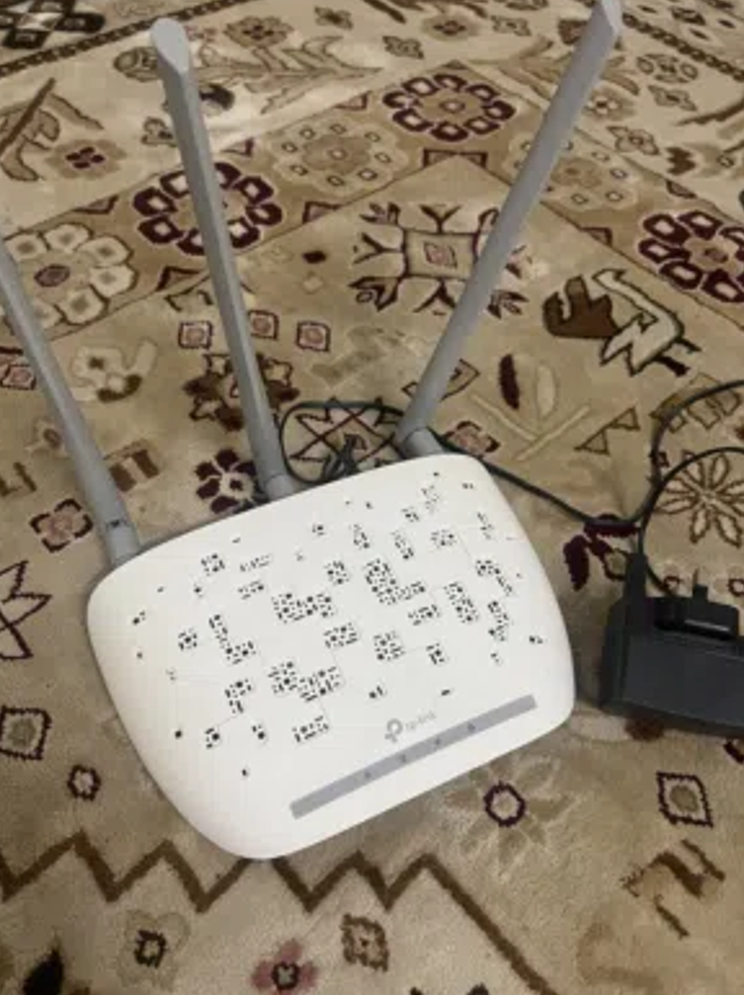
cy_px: 501
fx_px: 746
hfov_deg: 53.0
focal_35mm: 26
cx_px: 359
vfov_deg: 67.4
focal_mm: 5.1
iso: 400
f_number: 1.6
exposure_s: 1/33
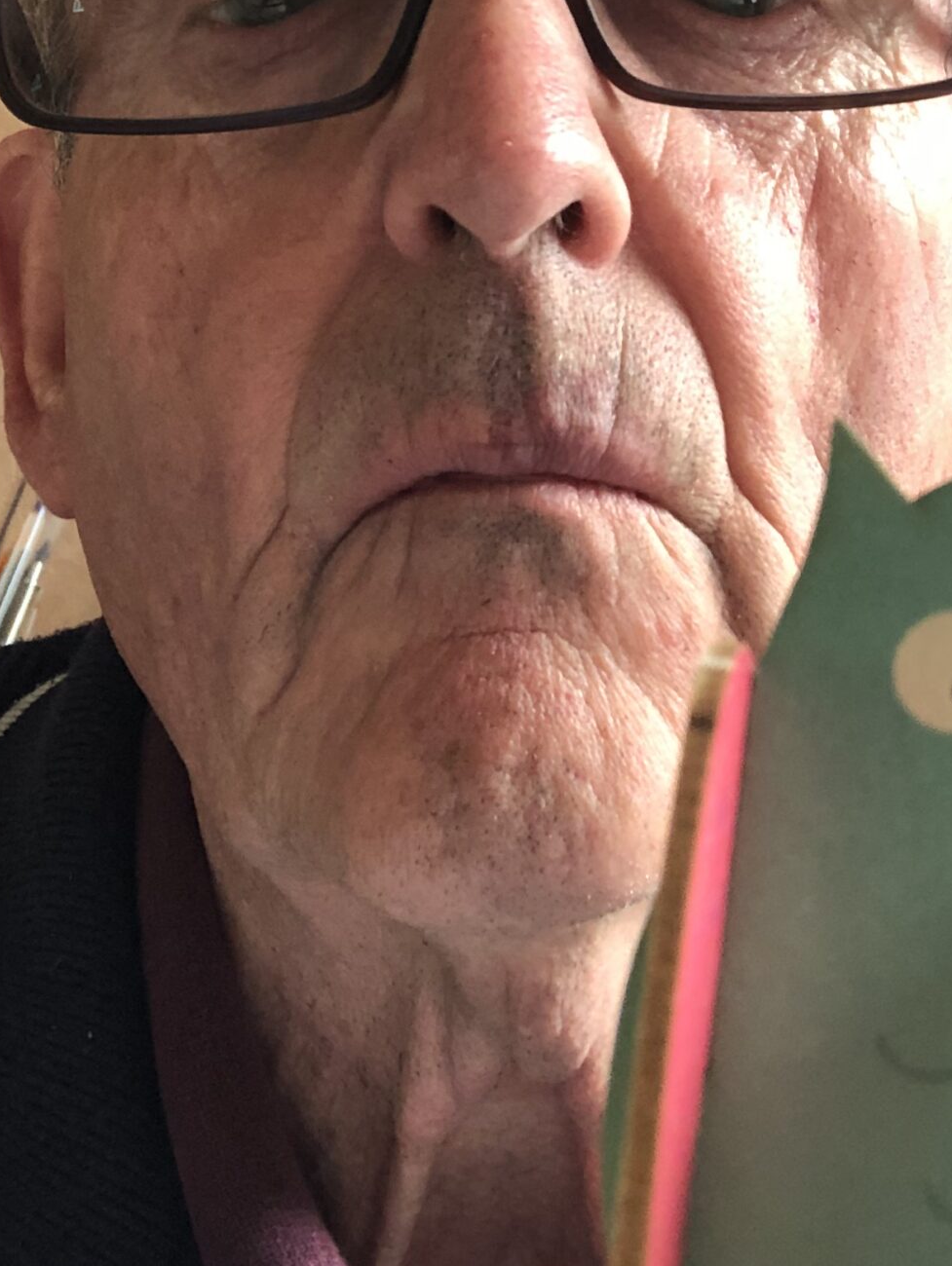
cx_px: 694
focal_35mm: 63
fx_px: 2307
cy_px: 136
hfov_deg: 23.1
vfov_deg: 29.5
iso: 125
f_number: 2.2
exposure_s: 1/60
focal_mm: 2.87
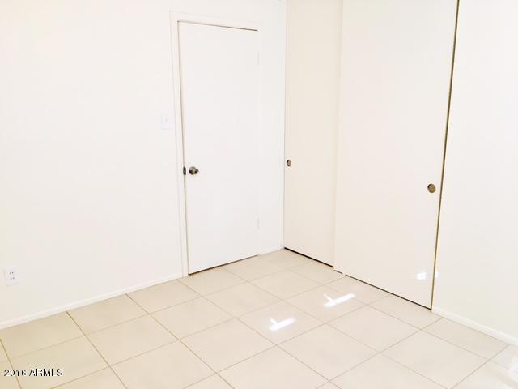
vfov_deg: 48.2
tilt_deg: -12.3
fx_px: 434
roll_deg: +0.0
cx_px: 259
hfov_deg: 61.7
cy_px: 194
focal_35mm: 29
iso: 50
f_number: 2.2
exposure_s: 1/30
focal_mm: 4.15
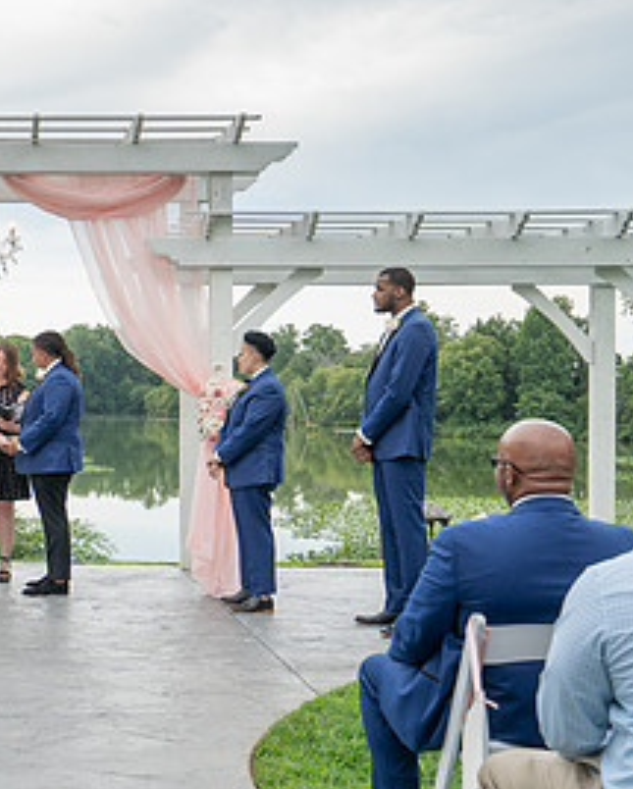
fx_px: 1660
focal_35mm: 71
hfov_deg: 20.7
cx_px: -30
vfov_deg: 26.7
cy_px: 367
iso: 125
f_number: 5
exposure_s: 1/200
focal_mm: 33
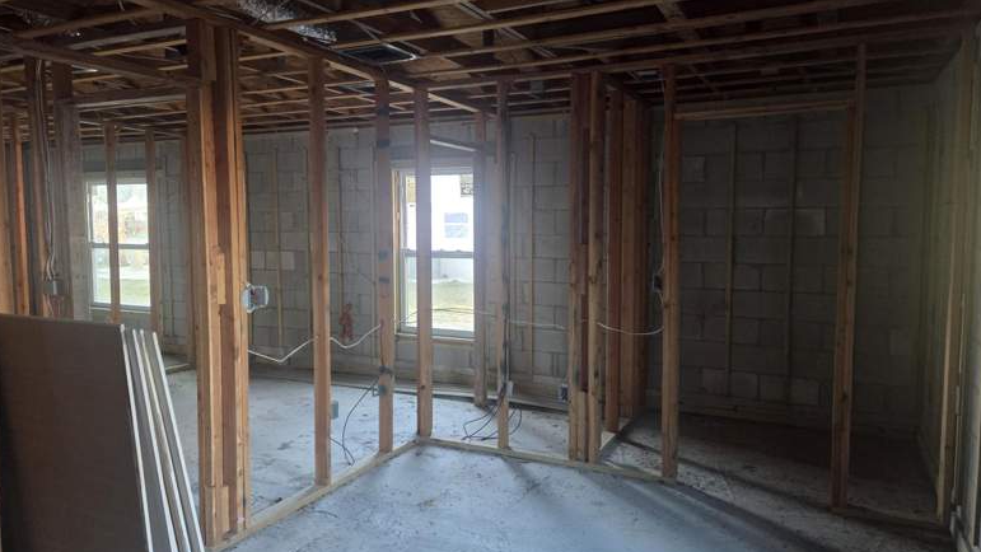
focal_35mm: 26
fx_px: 676
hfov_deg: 71.9
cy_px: 279
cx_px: 501
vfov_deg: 44.4
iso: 1250
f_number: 1.8
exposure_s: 1/120
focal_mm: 5.4
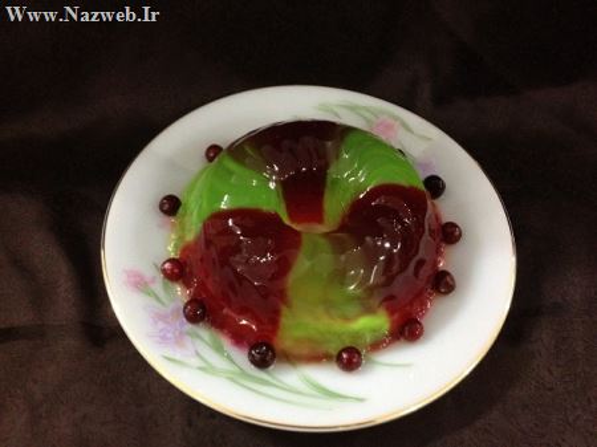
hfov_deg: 52.7
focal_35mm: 35
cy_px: 224
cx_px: 298
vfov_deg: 40.7
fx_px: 603
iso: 500
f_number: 2.4
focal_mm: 4.28
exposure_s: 1/15
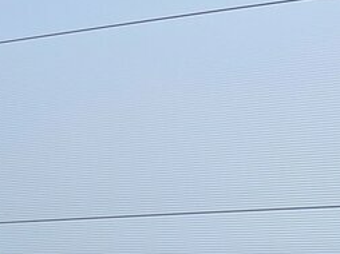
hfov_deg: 13.5
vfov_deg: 10.6
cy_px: 574
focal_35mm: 123
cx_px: -363
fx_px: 1207
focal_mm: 4.2
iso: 32
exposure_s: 1/467
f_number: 1.6
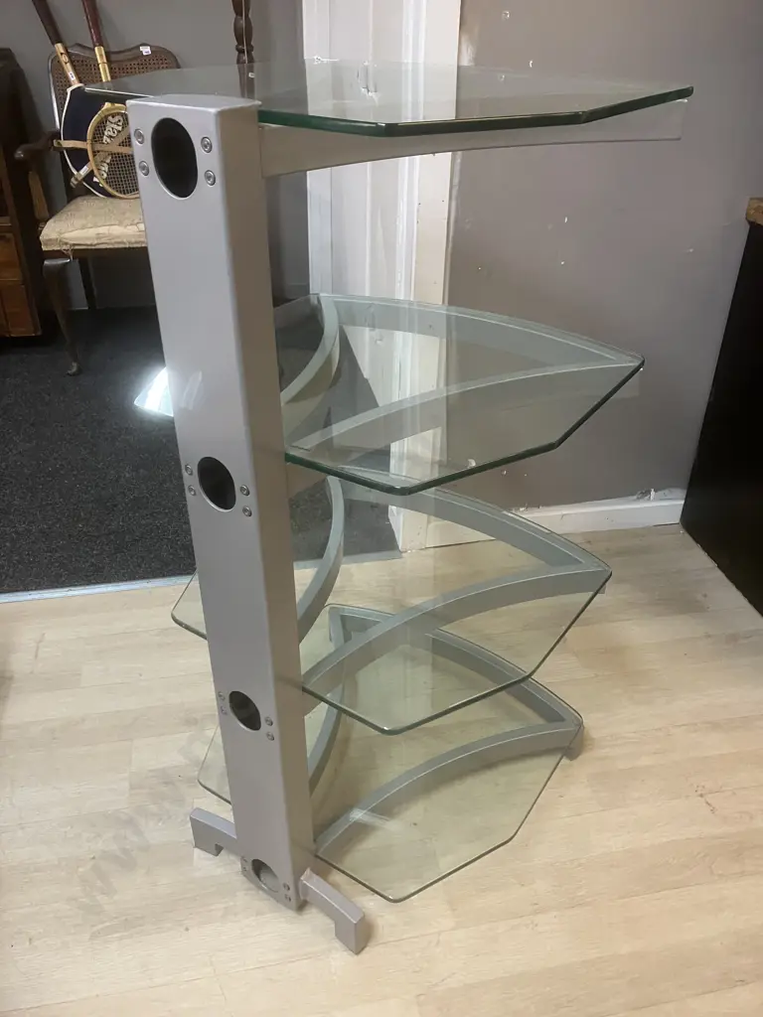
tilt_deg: -30.6
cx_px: 382
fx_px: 823
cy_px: 508
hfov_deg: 49.7
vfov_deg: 63.4
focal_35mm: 28
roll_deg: -1.0
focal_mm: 3.99
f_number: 1.8
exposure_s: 1/50
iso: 200
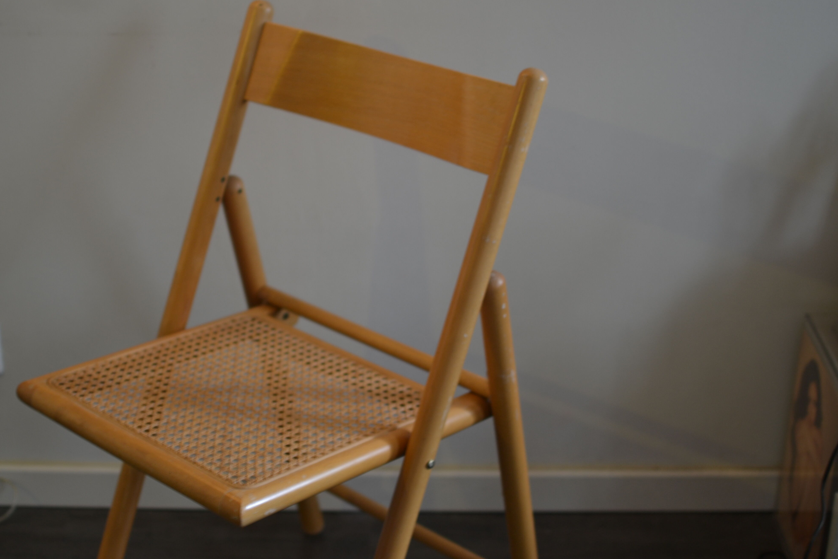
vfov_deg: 22.0
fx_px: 1434
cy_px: 309
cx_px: 367
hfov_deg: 32.5
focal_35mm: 62
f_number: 1.8
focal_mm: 35
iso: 100
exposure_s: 1/15
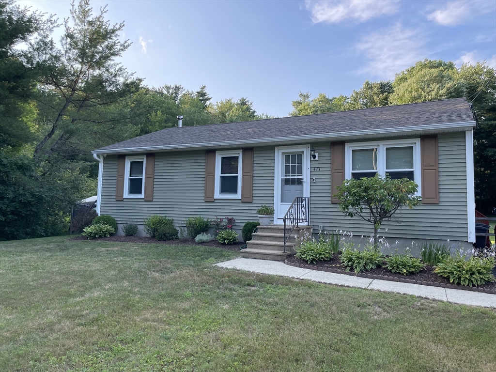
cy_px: 186
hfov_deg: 67.3
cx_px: 248
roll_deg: -1.3
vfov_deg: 53.1
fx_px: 373
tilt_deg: +3.4
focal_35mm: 26
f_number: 1.6
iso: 50
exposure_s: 1/636
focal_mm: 4.2
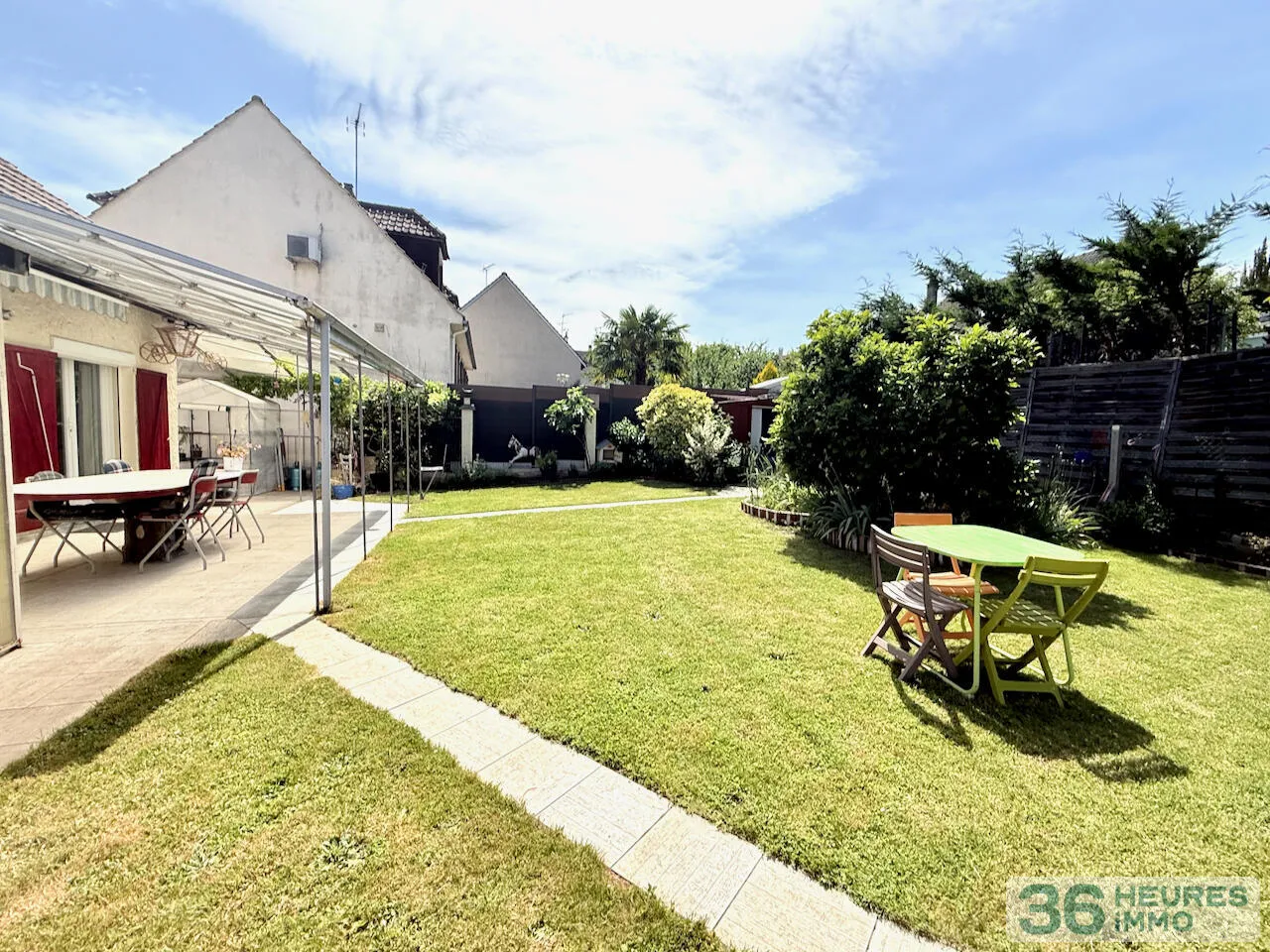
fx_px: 514
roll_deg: -0.2
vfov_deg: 85.7
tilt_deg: -4.6
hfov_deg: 102.1
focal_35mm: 14
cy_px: 476
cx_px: 635
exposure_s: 1/2165
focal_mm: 2.22
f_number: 2.2
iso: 64
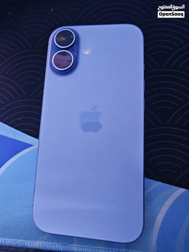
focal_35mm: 25
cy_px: 126
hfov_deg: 54.9
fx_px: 182
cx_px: 94
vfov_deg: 69.4
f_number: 2.2
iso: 1600
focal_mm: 2.13
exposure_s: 1/33.3
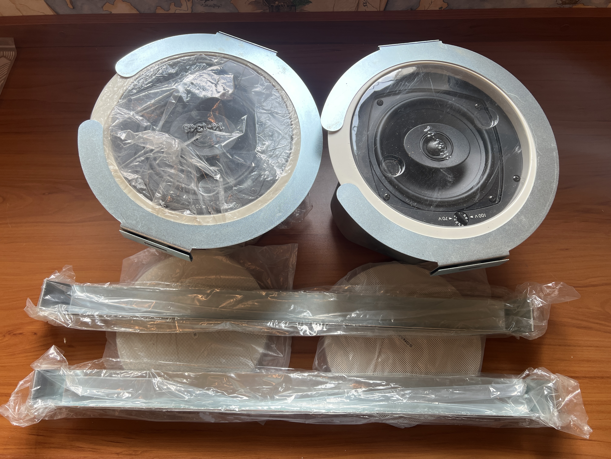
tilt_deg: -67.8
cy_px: 230
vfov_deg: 53.1
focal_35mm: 26
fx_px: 459
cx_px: 306
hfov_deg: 67.3
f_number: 1.5
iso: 50
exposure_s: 1/120
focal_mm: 5.7
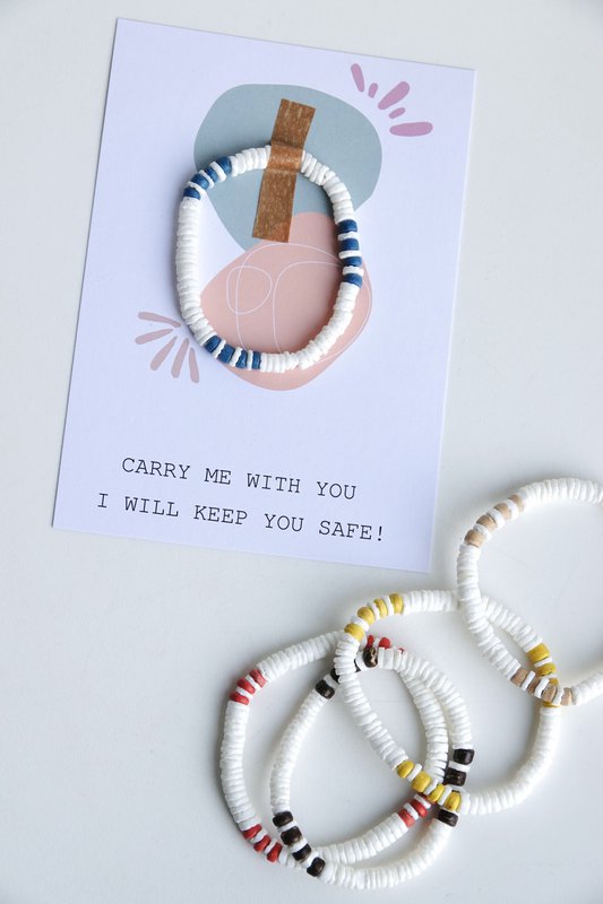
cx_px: 302
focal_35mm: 91
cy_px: 452
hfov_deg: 15.0
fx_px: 2287
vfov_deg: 22.4
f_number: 4
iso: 100
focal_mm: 33.51
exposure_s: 1/80
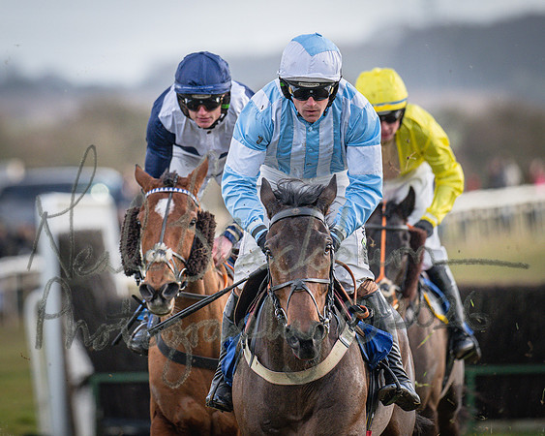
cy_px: 115
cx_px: 195
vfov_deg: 2.2
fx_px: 11435
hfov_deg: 2.7
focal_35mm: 709
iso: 800
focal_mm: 400
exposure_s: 1/2000
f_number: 5
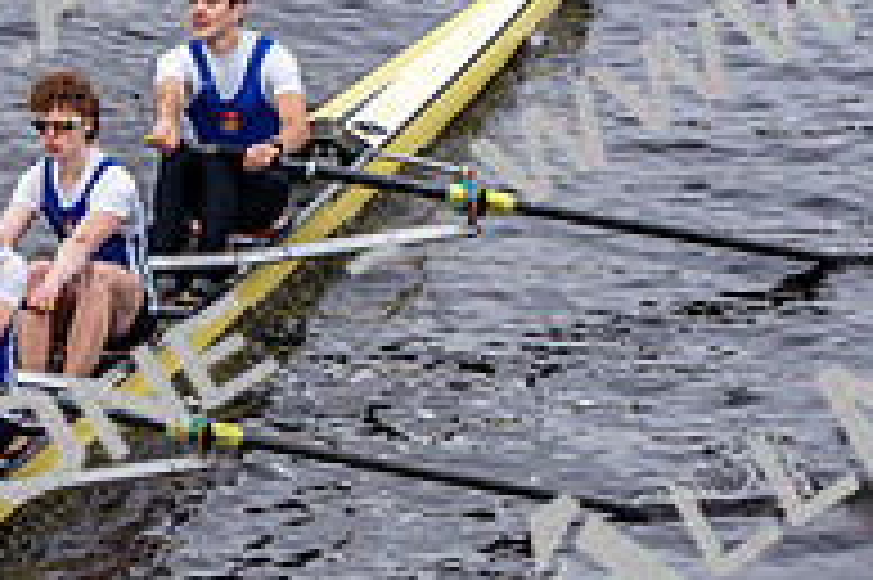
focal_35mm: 598
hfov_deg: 3.4
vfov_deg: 2.3
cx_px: 144
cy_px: 281
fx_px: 14489
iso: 250
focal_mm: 200
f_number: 2.8
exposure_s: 1/2000
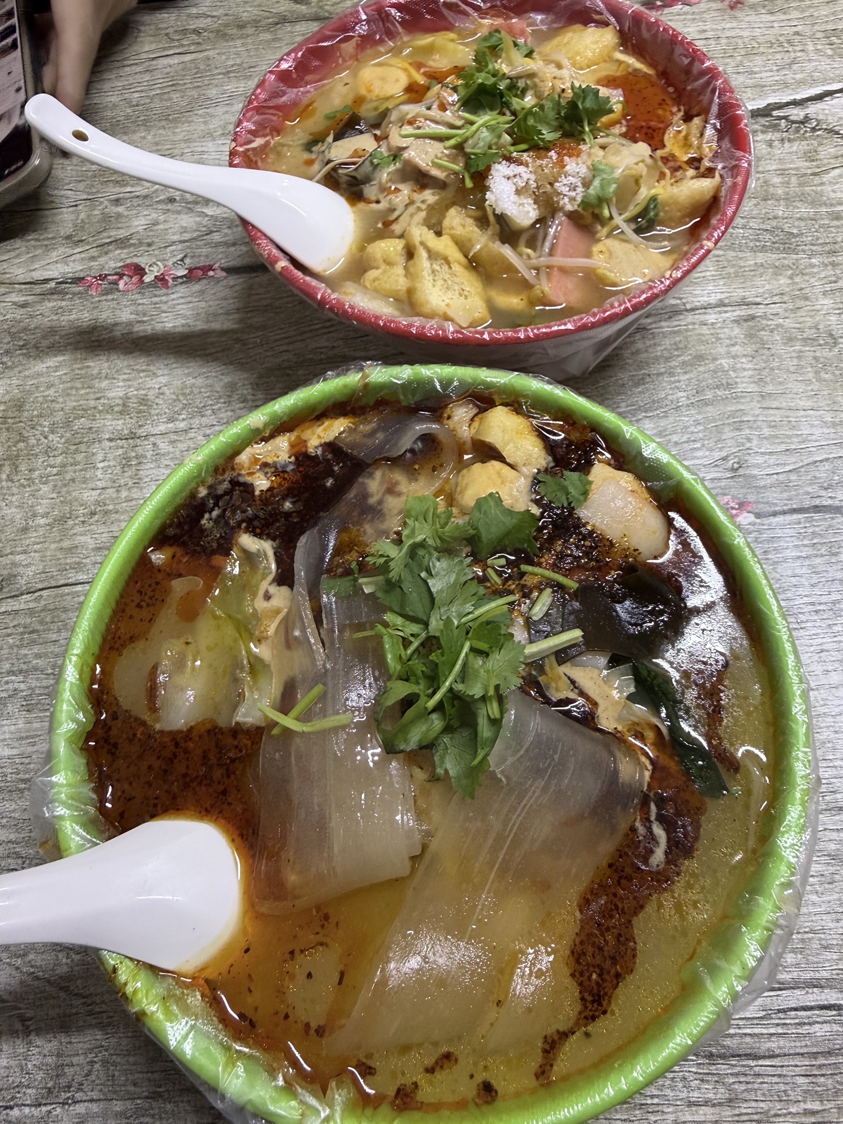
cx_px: 422
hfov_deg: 56.8
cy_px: 562
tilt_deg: -61.5
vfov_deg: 71.6
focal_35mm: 24
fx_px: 779
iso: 160
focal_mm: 2.22
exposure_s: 1/50
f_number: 2.2
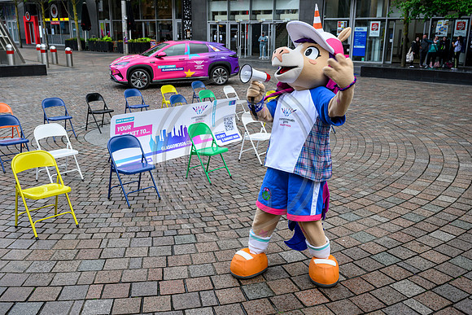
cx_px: 236
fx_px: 439
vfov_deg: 39.4
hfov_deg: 56.5
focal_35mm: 34
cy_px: 158
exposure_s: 1/320
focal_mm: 33.5
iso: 500
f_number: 5.6
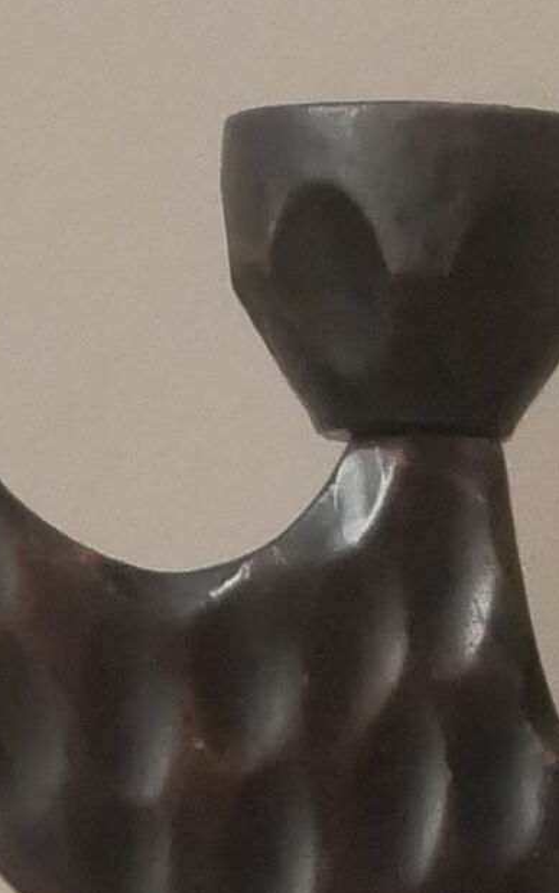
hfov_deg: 4.4
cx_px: 536
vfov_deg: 6.9
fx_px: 7287
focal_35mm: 299
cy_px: 1409
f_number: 4.3
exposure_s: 1/60
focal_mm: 19
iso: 2500
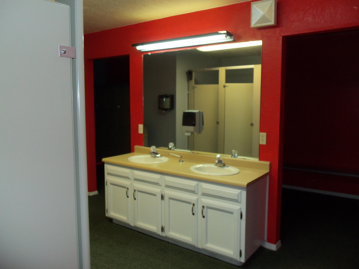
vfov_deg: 48.2
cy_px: 134
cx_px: 180
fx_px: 301
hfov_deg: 61.7
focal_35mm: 29
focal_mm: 5.2
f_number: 3.4
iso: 100
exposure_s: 1/30
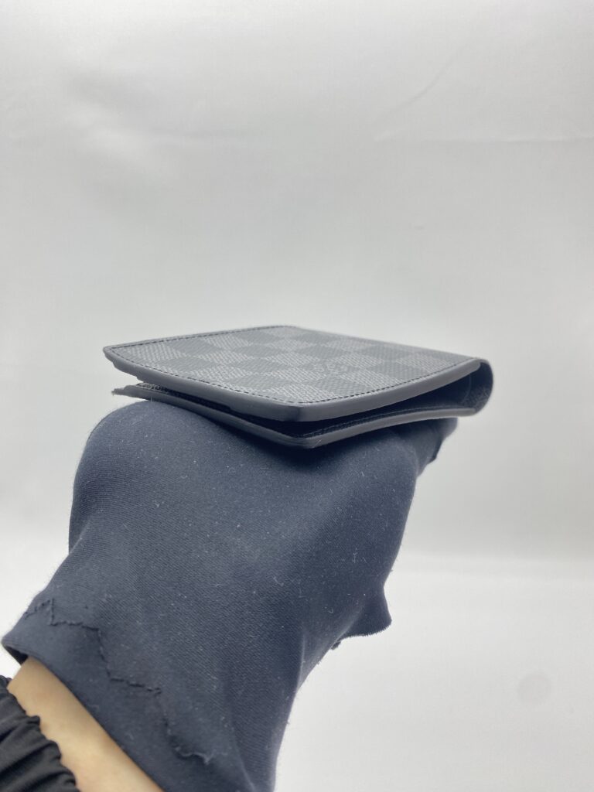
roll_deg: +0.0
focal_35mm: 26
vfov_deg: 67.3
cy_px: 396
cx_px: 297
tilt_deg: -16.2
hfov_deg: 53.1
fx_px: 595
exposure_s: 1/101
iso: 32
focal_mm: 4.25
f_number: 1.8
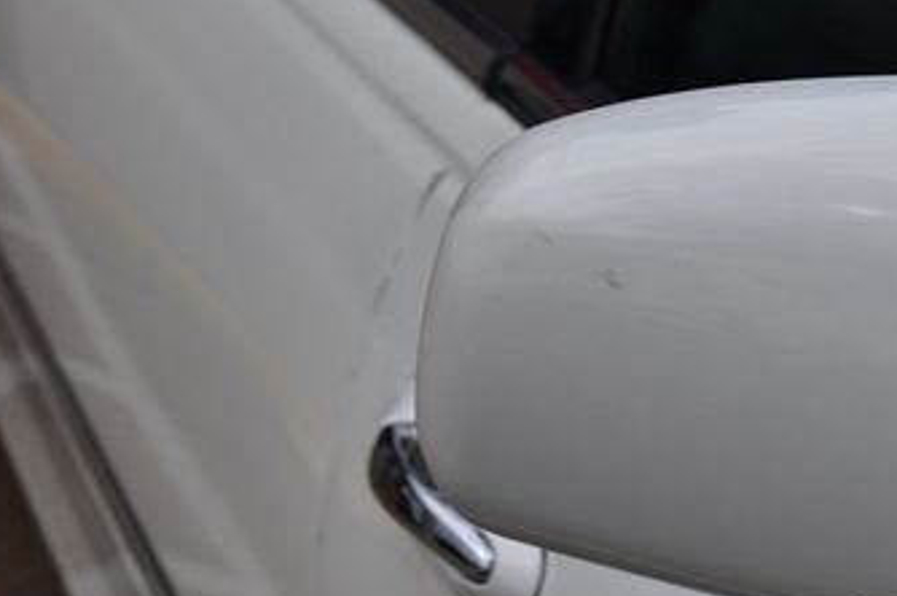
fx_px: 3932
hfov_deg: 12.9
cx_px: 824
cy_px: 325
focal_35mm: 158
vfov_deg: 8.7
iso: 200
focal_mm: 55
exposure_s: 1/500
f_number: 11
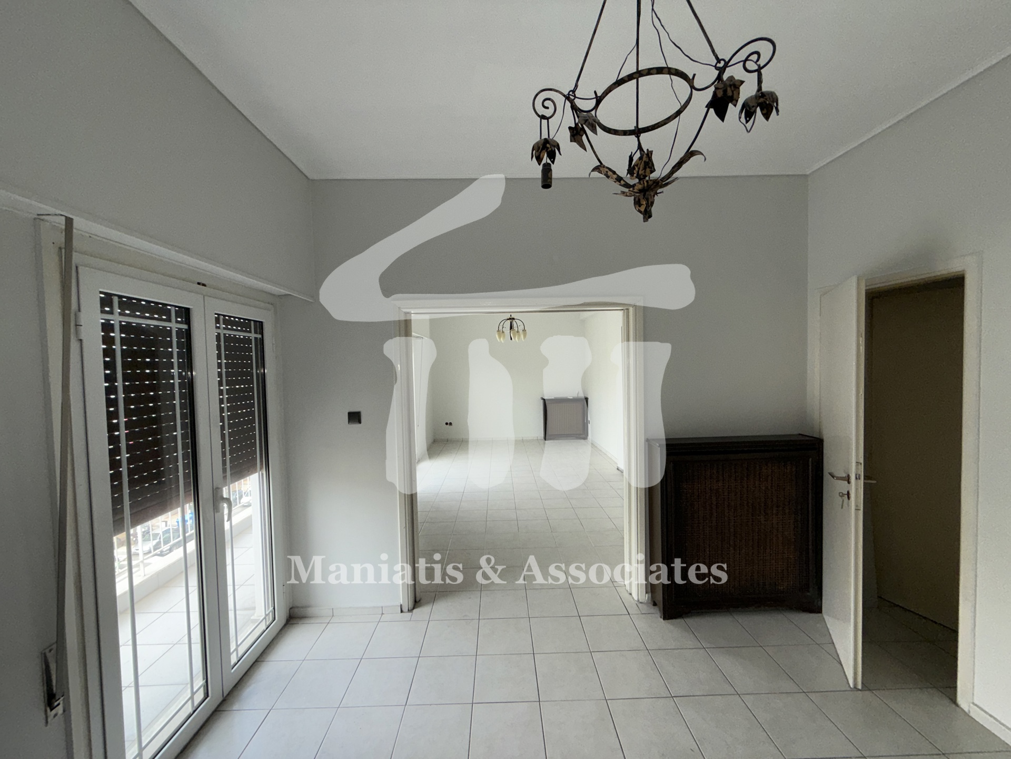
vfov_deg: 85.7
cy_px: 380
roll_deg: +1.4
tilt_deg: -1.5
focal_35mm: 14
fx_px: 409
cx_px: 506
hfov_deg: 102.1
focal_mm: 2.22
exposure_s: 1/122
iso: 40
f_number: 2.2
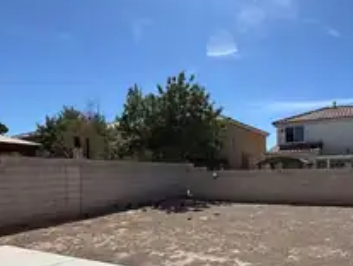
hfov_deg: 63.3
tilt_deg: +1.2
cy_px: 176
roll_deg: +1.2
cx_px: 240
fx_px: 276
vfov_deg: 50.6
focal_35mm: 27
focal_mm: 2.22
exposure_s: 1/2841
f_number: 2.2
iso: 50
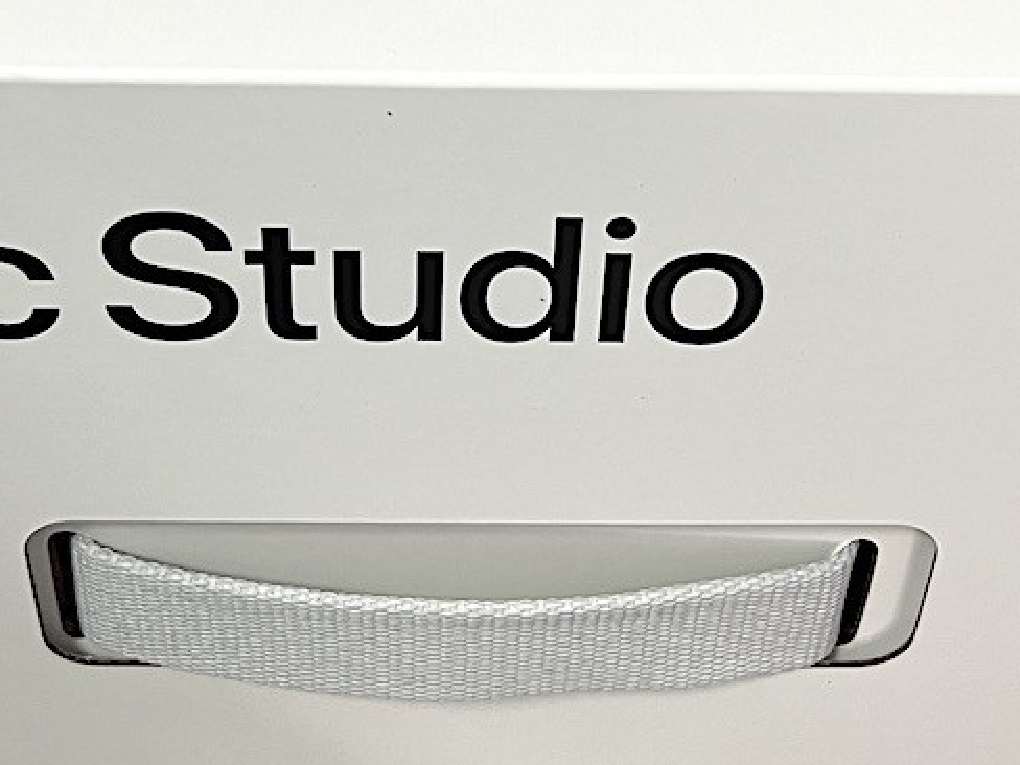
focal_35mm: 64
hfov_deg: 30.3
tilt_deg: -75.6
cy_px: 65
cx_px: 518
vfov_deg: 22.3
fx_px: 1886
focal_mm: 5.7
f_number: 1.5
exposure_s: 1/50
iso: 125
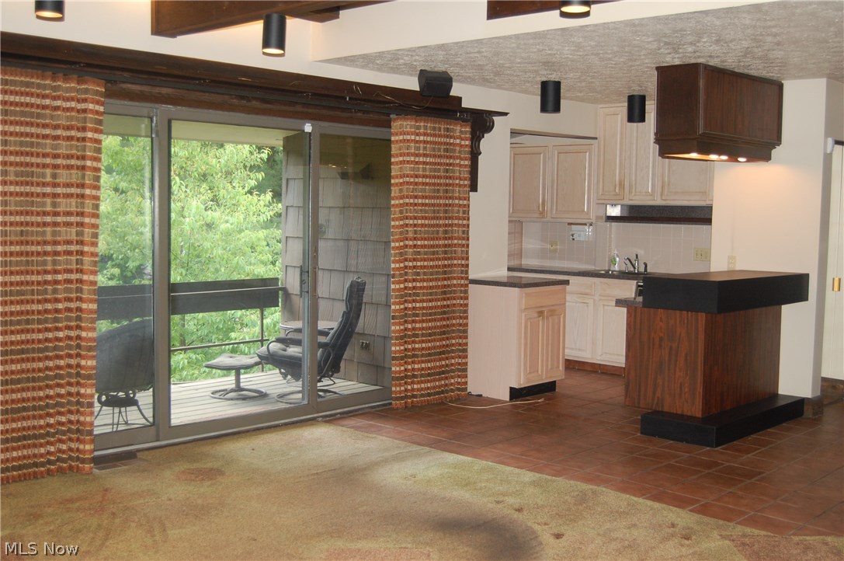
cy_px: 280
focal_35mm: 39
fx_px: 913
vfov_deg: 34.1
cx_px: 422
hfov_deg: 49.6
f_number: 4.2
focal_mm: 26
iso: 560
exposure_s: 1/60
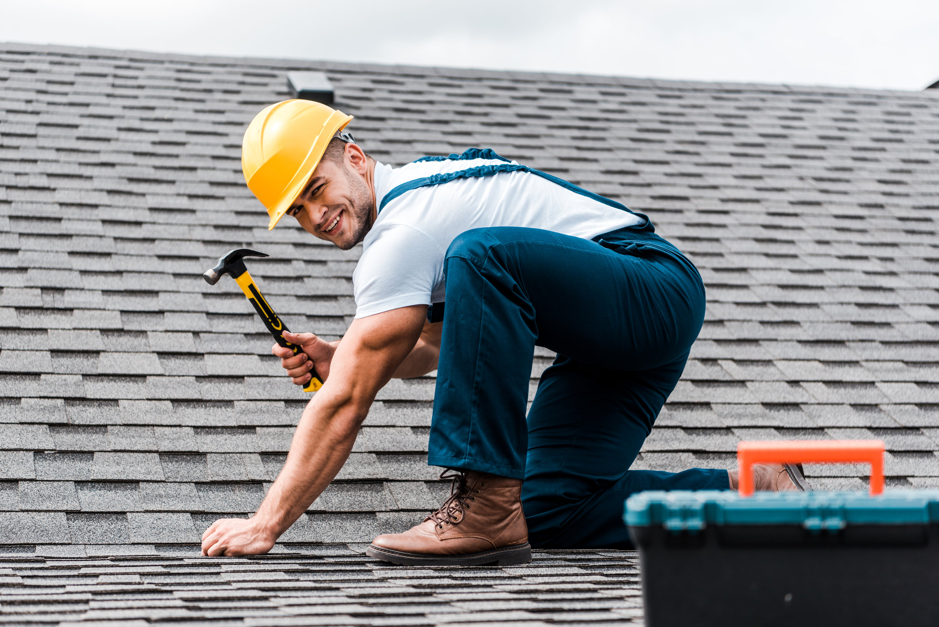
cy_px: 314
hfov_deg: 28.8
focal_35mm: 70
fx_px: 1826
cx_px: 470
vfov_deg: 19.5
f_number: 3.5
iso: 100
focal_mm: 70
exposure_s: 1/1250
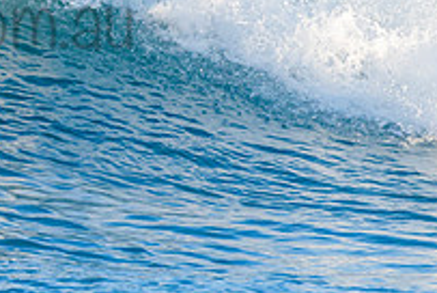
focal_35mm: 1736
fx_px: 21103
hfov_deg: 1.2
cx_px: -95
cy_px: -1
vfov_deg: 0.8
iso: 640
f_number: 5.6
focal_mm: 500
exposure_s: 1/2000
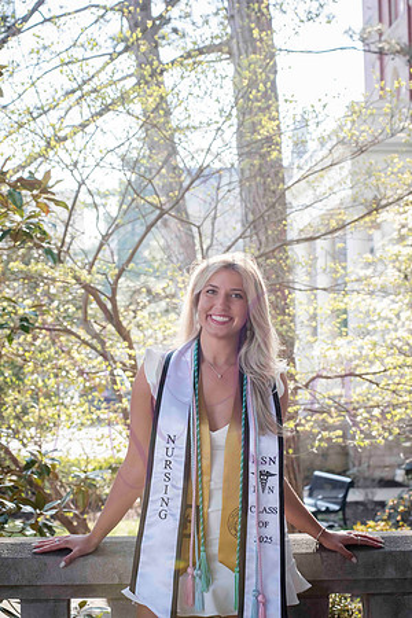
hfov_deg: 17.1
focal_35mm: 80
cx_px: 206
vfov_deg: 25.4
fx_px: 1373
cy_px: 309
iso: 500
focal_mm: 80
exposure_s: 1/320
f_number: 9
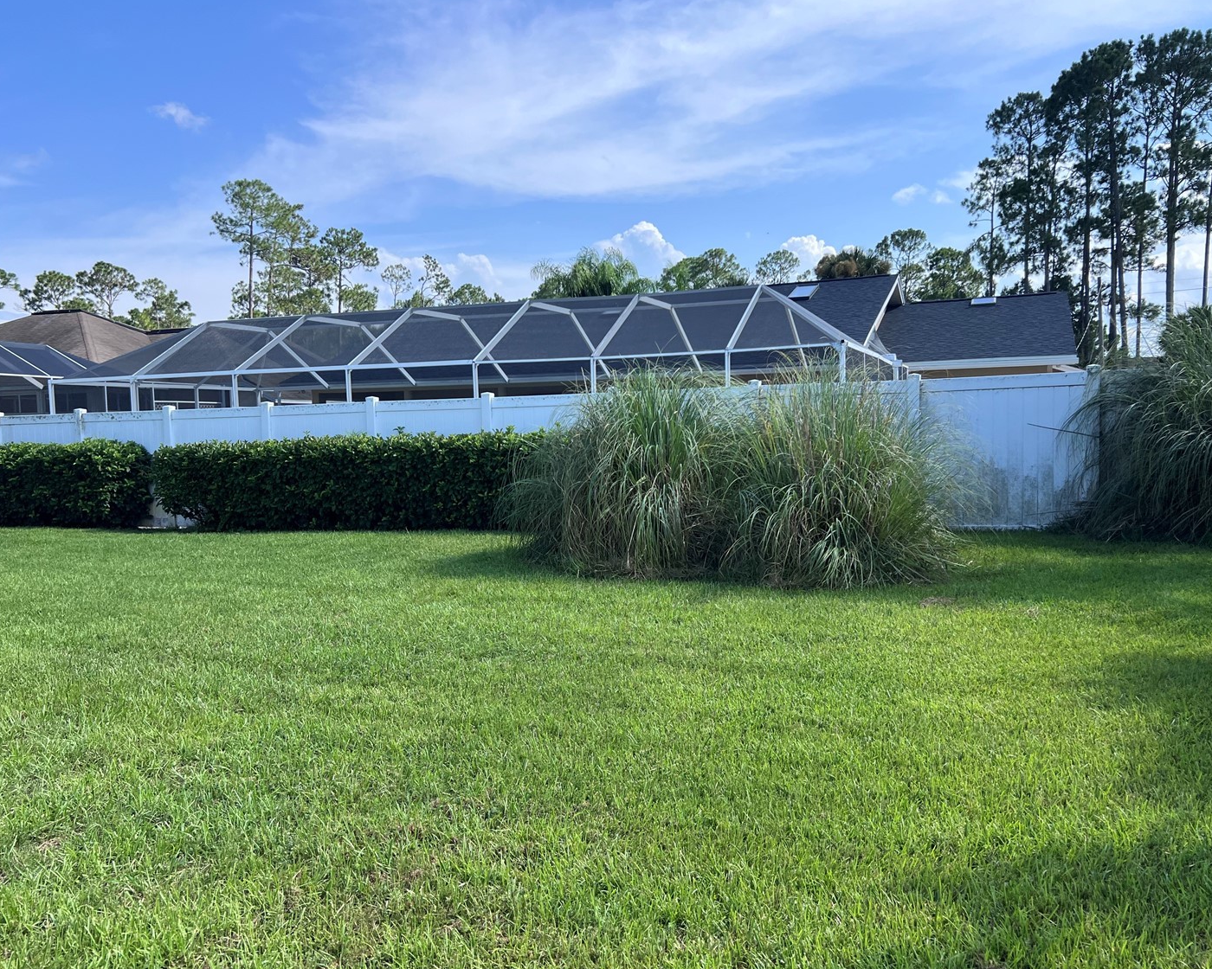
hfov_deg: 60.4
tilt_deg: -3.9
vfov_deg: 50.0
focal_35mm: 29
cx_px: 603
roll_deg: +1.6
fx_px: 1040
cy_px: 497
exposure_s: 1/3165
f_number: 1.5
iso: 50
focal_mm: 5.7
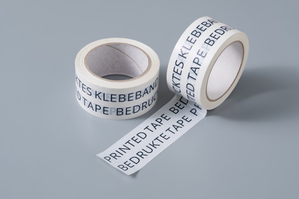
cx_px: 150
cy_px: 100
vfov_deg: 16.3
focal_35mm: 84
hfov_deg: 24.2
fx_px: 698
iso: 320
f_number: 8
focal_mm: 56
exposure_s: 1/125
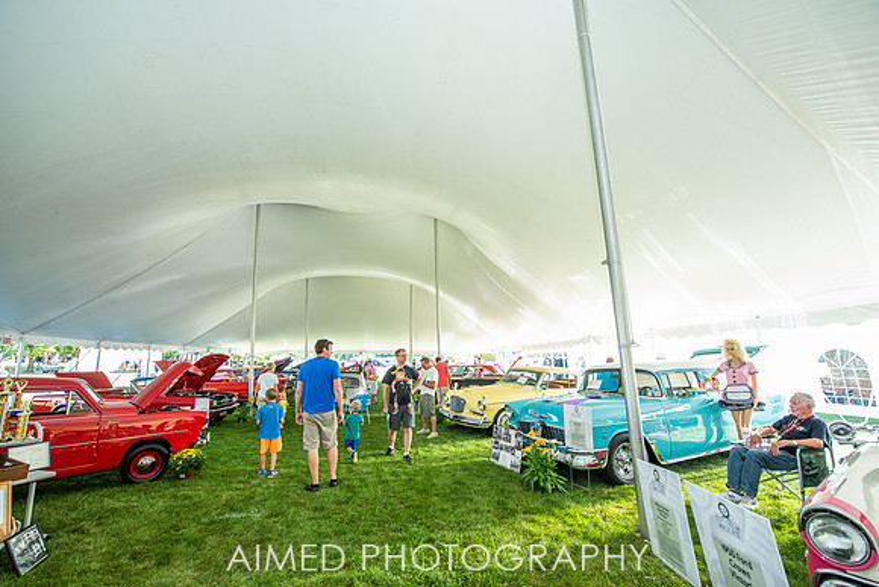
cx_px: 440
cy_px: 294
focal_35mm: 14
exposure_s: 1/200
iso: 1000
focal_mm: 14
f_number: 5
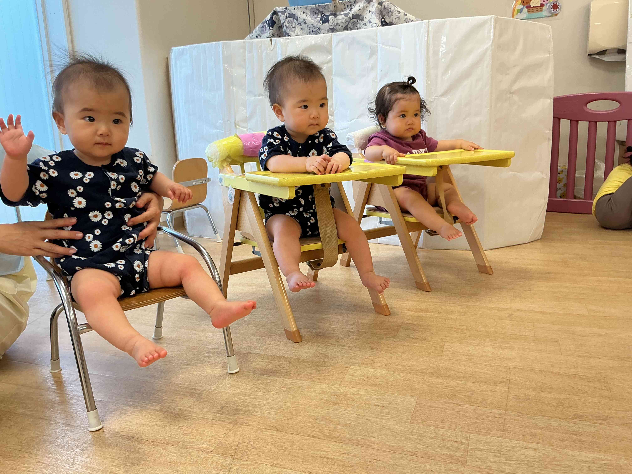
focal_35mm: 29
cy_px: 237
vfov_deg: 48.2
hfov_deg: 61.7
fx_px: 529
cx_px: 316
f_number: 1.8
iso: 25
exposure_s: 1/120
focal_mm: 3
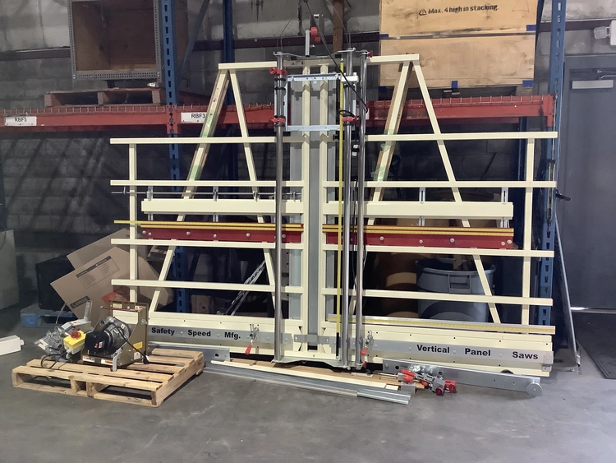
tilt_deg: -10.0
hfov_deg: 58.3
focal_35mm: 31
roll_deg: +0.5
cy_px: 232
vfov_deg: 45.5
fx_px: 552
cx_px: 308
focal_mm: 3.3
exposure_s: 1/60
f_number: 2.4
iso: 250
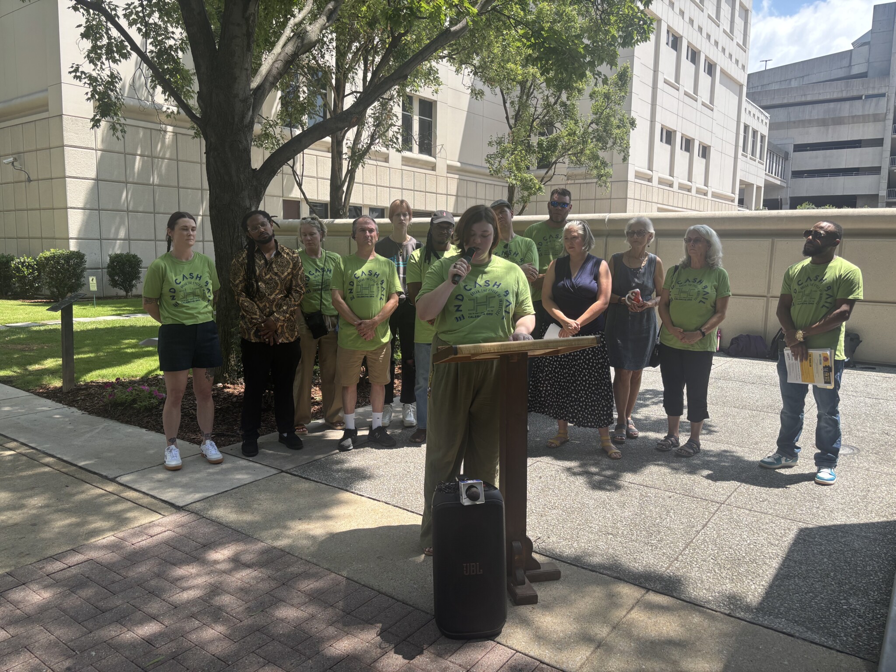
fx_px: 673
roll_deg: -1.4
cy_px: 336
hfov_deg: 67.3
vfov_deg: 53.1
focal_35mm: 26
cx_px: 448
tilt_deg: -7.3
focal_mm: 5.96
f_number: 1.6
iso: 50
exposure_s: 1/894
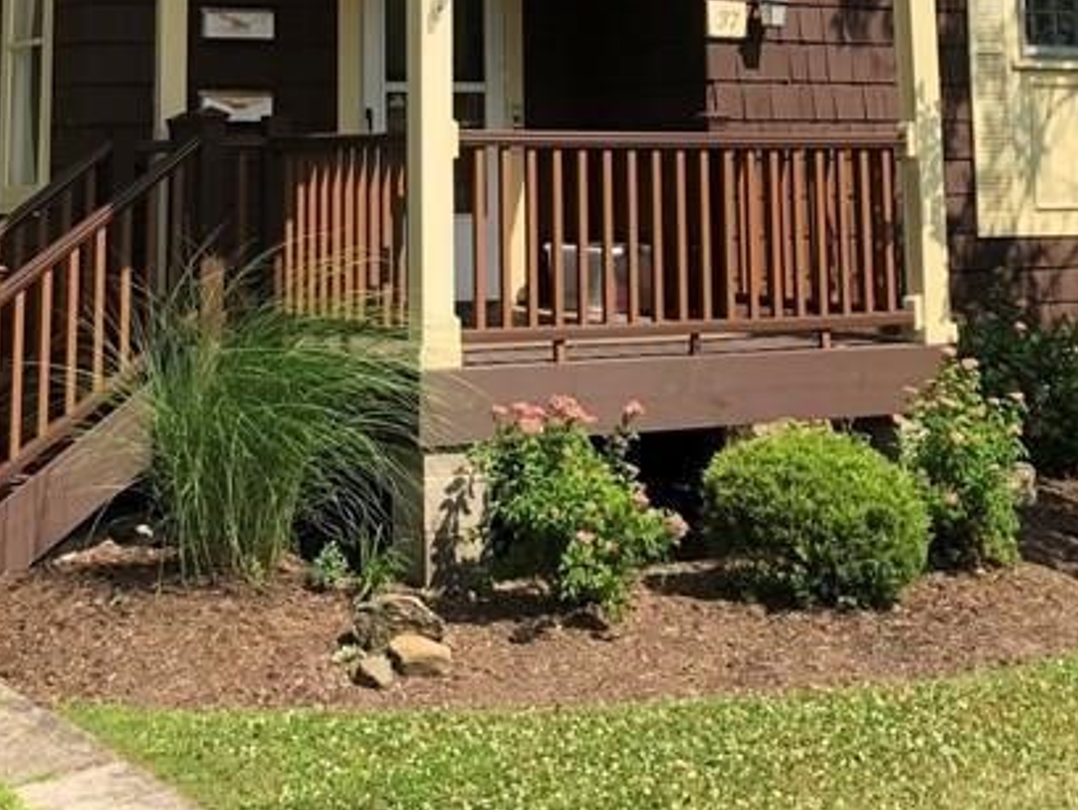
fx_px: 2181
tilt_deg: +9.5
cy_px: -157
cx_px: 534
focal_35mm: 70
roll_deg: +0.7
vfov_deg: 19.8
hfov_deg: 27.8
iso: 20
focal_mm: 3.99
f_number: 1.8
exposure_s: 1/1021
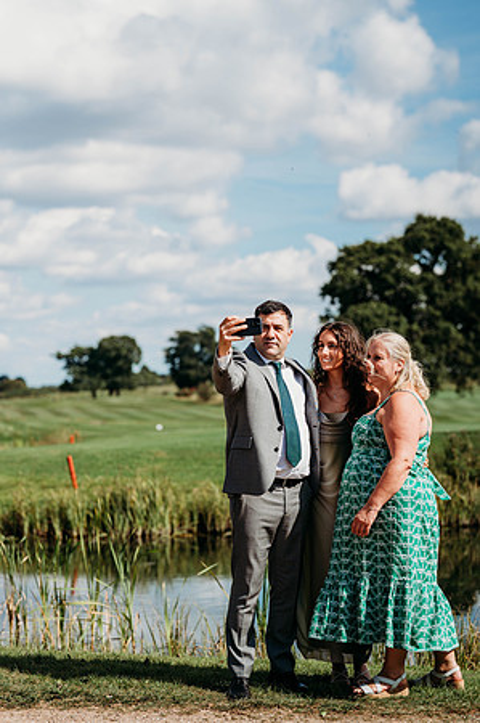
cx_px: 240
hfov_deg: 16.0
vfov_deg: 23.9
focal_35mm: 85
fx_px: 1704
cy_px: 362
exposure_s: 1/3200
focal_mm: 85
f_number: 3.2
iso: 100
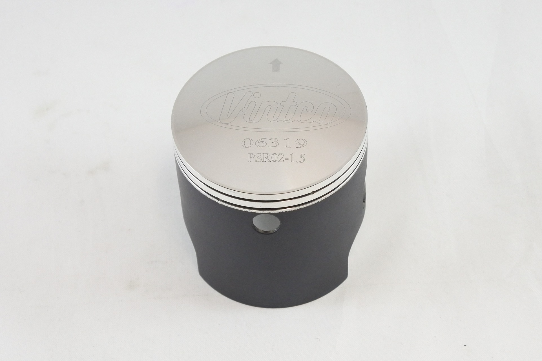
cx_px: 271
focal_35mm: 56
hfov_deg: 35.6
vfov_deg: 24.2
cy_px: 180
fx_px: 843
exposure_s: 1/125
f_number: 4.8
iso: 640
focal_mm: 21
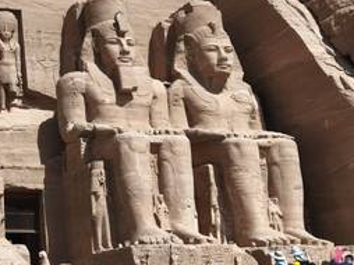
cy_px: 126
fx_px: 889
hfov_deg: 21.9
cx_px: 24
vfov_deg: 16.9
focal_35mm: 87
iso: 50
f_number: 1.7
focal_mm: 6.06
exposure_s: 1/916
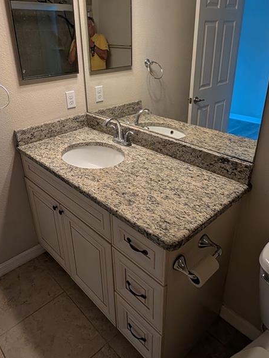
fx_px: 248
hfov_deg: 56.7
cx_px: 119
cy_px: 157
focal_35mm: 24
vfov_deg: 71.3
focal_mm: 2.02
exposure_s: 1/120
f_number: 1.7
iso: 65
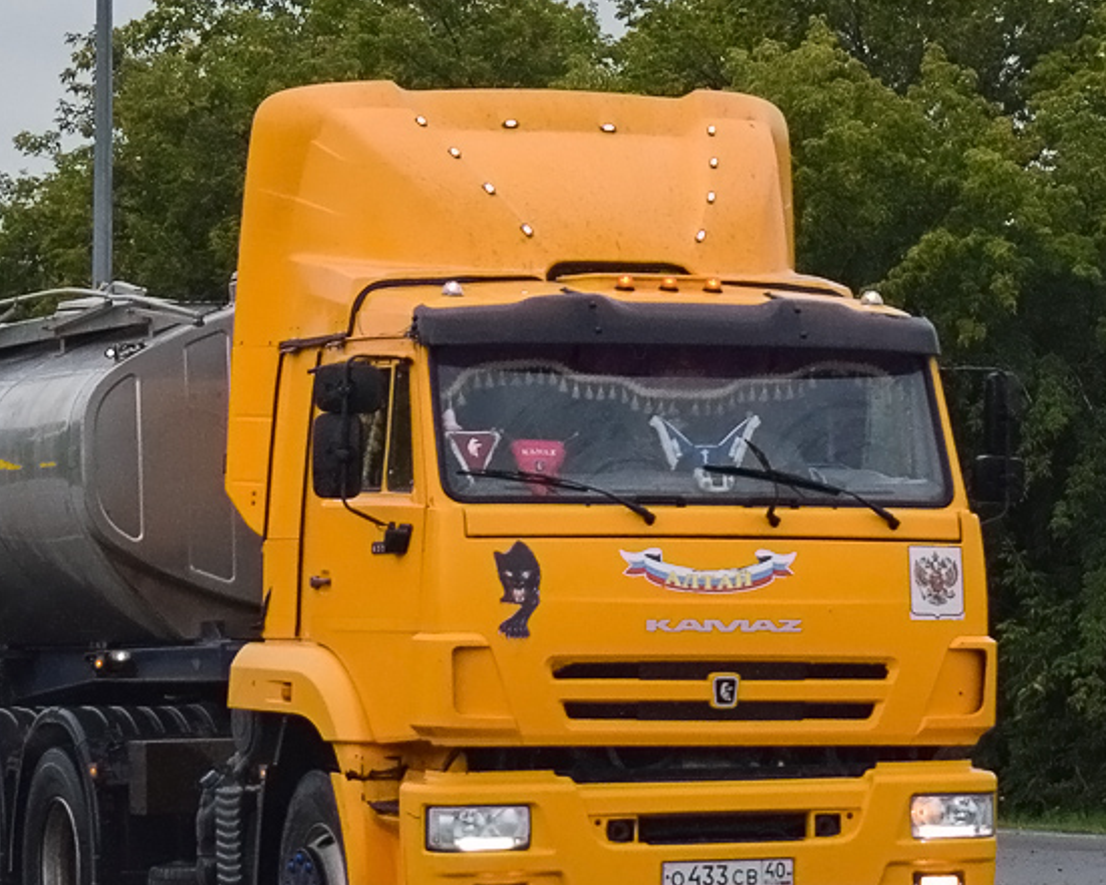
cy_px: 391
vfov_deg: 11.0
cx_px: 452
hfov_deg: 13.7
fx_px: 4616
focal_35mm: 141
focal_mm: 46
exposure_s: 1/800
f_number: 5.6
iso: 800
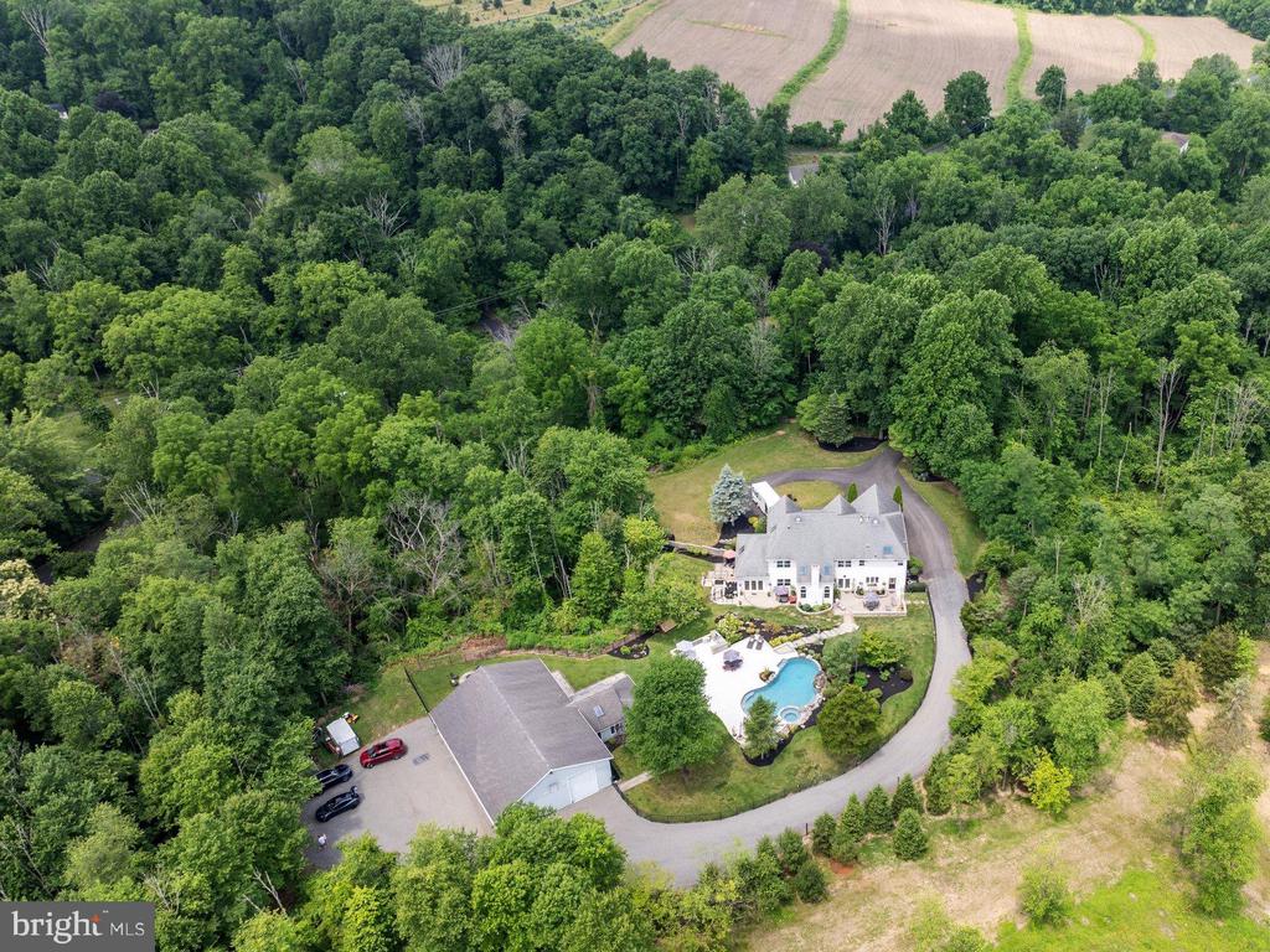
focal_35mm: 24
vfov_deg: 56.8
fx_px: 881
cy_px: 476
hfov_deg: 71.6
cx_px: 635
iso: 100
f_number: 2.8
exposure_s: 1/120
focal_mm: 12.29
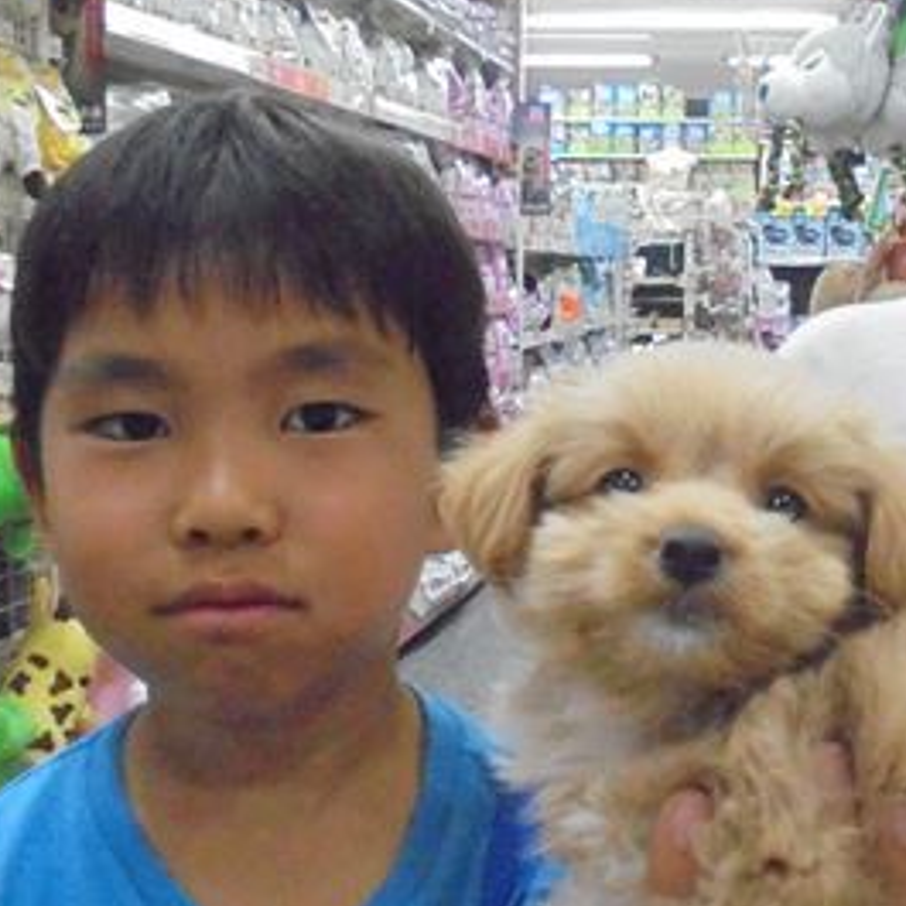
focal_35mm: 52
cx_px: 756
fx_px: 1540
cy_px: 390
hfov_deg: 31.7
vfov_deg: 32.7
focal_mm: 4.6
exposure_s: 1/160
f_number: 3.5
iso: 1600
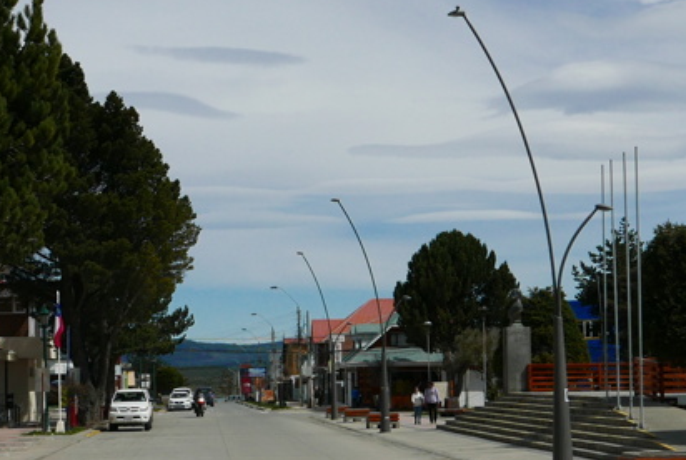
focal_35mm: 90
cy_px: 243
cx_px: 206
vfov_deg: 15.2
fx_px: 1717
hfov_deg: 22.5
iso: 200
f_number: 5.6
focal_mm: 13.9
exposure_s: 1/2000
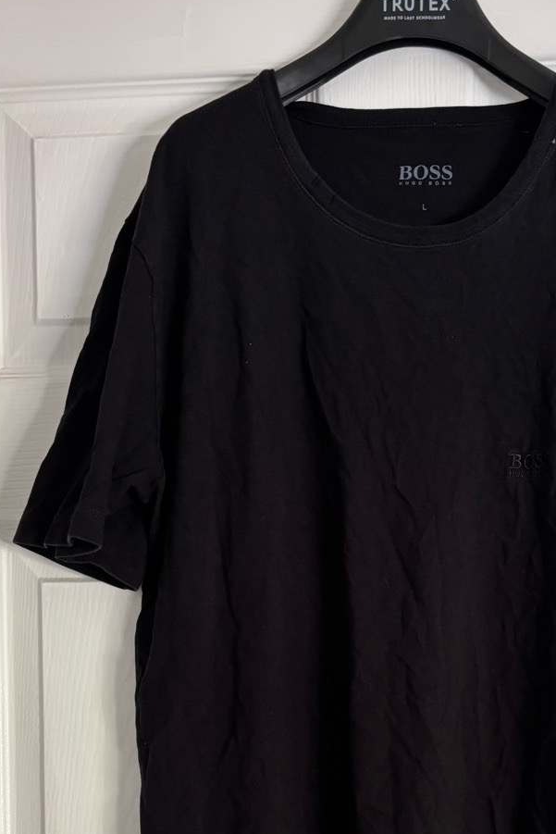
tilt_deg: -2.3
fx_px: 1111
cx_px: 401
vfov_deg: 39.3
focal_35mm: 48
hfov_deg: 27.8
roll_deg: -0.6
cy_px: 684
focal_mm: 5.96
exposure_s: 1/60
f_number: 1.6
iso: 160
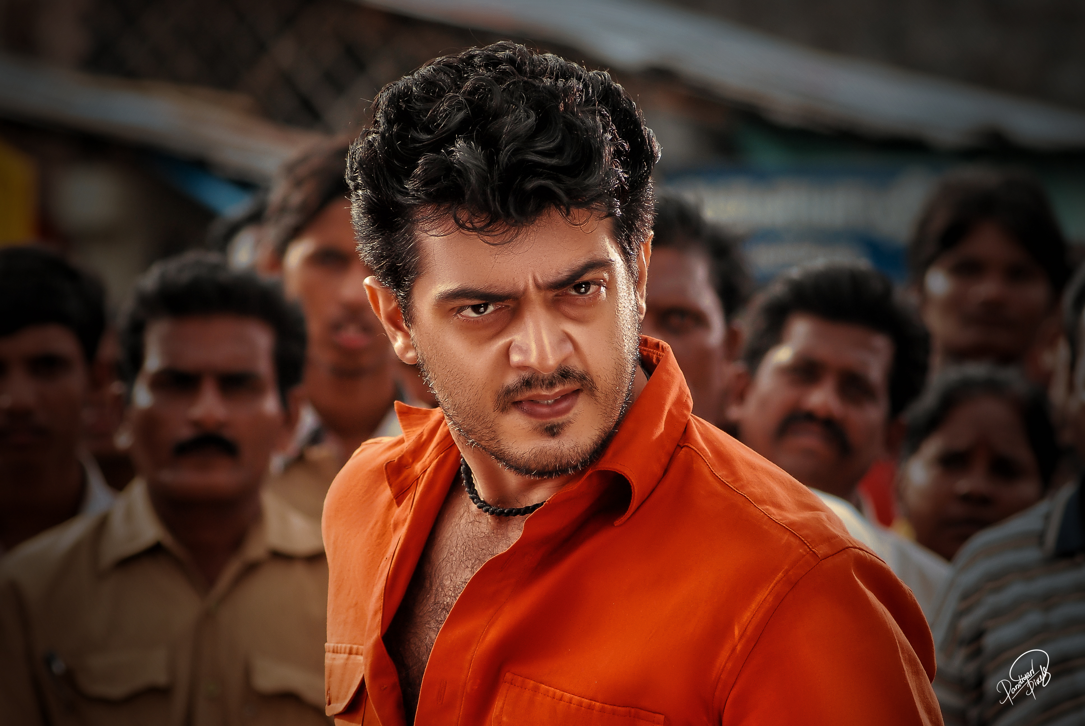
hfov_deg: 6.2
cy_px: 363
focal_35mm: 330
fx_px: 9958
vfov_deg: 4.2
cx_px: 542
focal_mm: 220
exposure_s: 1/125
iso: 200
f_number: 7.1
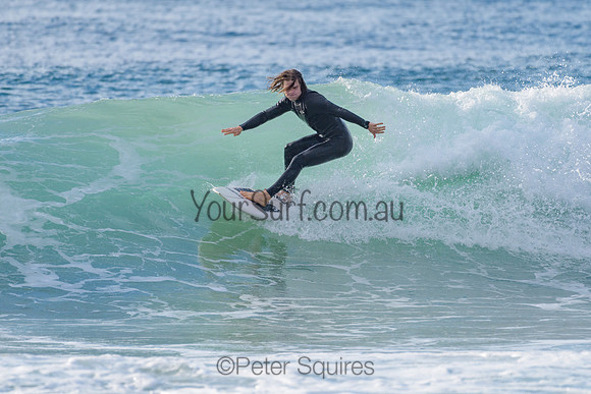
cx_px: 303
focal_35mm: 613
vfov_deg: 2.2
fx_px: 10069
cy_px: 177
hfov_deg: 3.4
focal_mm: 500
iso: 280
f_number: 5.6
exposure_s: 1/2000
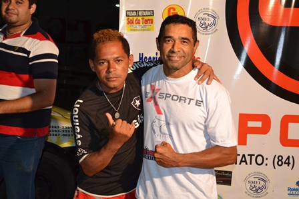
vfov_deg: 22.6
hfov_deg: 33.4
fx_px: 498
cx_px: 150
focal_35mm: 60
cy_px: 100
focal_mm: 40
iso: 1600
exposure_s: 1/60
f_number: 5.3
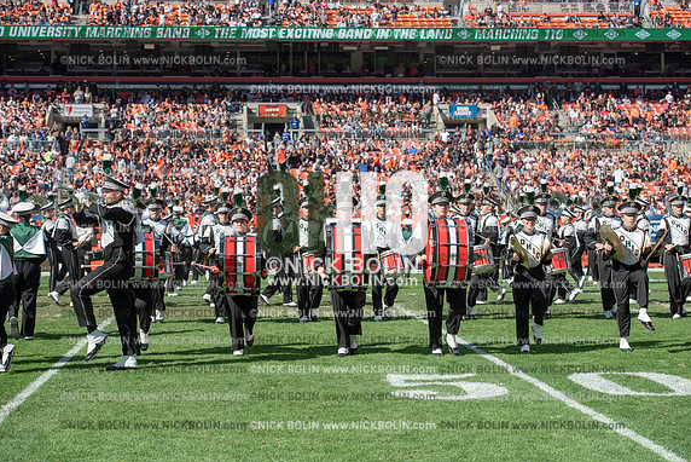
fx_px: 1363
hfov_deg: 28.4
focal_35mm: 71
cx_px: 342
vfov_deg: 19.2
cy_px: 229
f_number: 5
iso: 400
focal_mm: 70
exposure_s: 1/2000
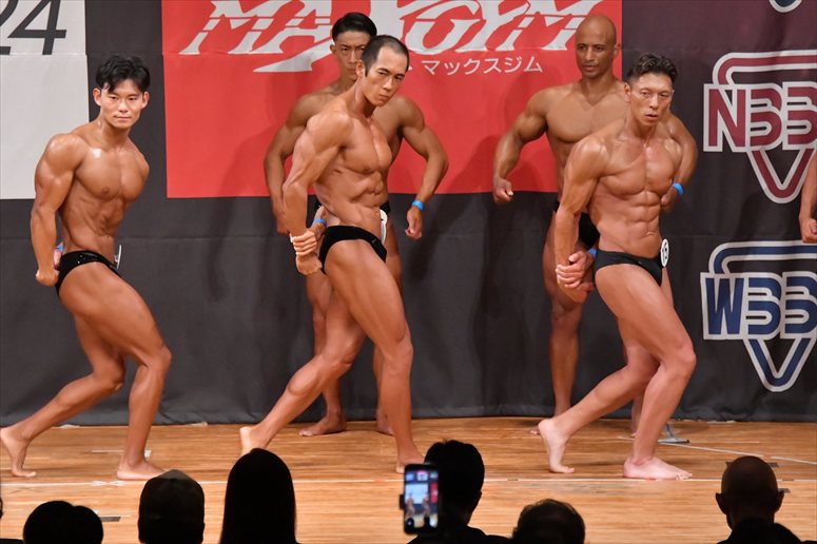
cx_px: 408
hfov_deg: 7.2
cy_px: 272
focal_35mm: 285
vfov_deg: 4.8
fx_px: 6465
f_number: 5.6
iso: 10000
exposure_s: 1/400
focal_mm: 190
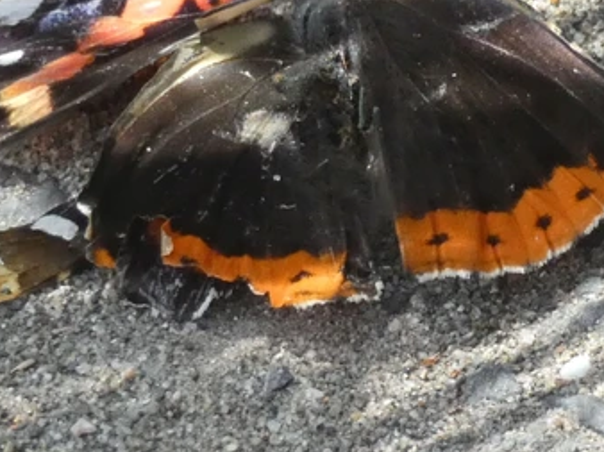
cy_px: 125
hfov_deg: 7.7
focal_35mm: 256
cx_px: 289
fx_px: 4464
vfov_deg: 5.8
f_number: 5.3
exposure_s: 1/250
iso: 320
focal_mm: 24.2
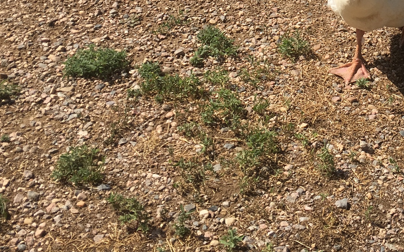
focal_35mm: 71
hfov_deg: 28.4
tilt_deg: -19.8
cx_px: 320
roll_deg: -4.6
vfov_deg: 16.8
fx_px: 782
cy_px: -114
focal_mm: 4.15
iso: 25
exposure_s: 1/1832
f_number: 2.2
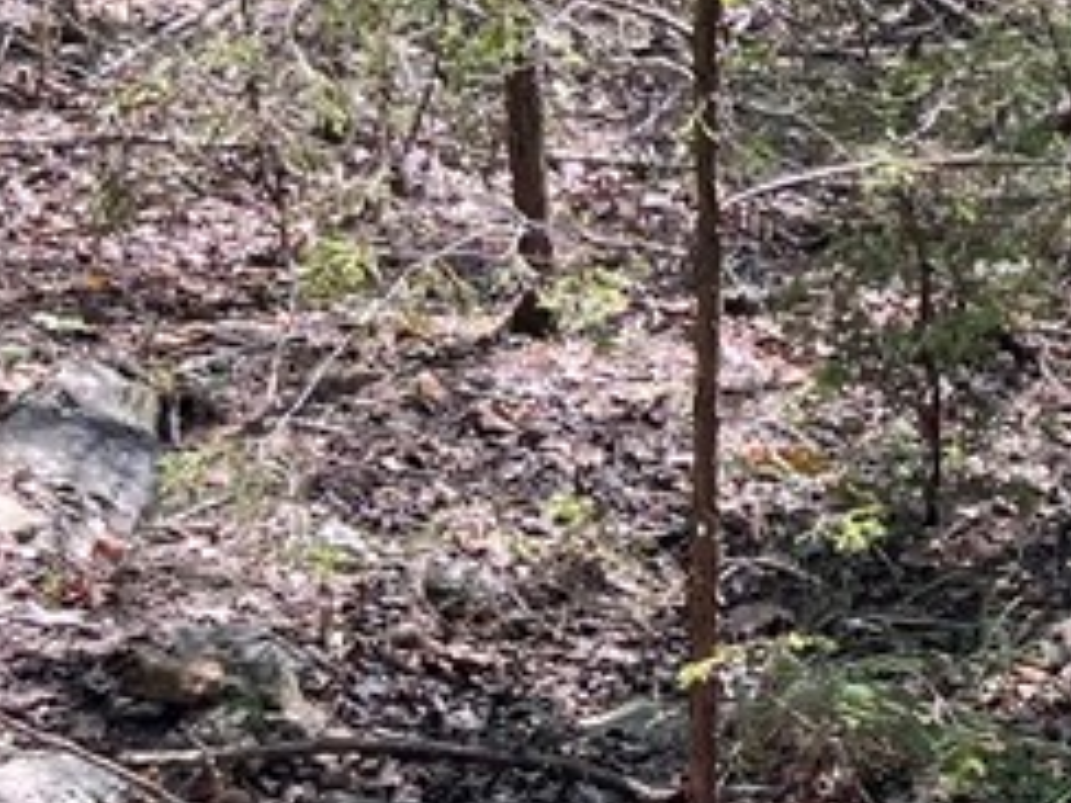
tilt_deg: -13.9
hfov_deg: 15.8
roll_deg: +3.3
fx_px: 3372
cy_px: -75
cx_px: 1844
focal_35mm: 109
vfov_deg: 13.3
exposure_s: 1/373
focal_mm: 5.1
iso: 50
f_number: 1.6
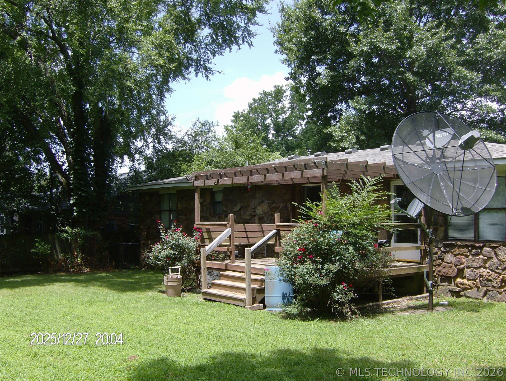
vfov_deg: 39.7
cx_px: 253
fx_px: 527
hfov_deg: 51.3
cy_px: 190
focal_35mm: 36
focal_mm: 6
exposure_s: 1/341
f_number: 4.7
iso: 100
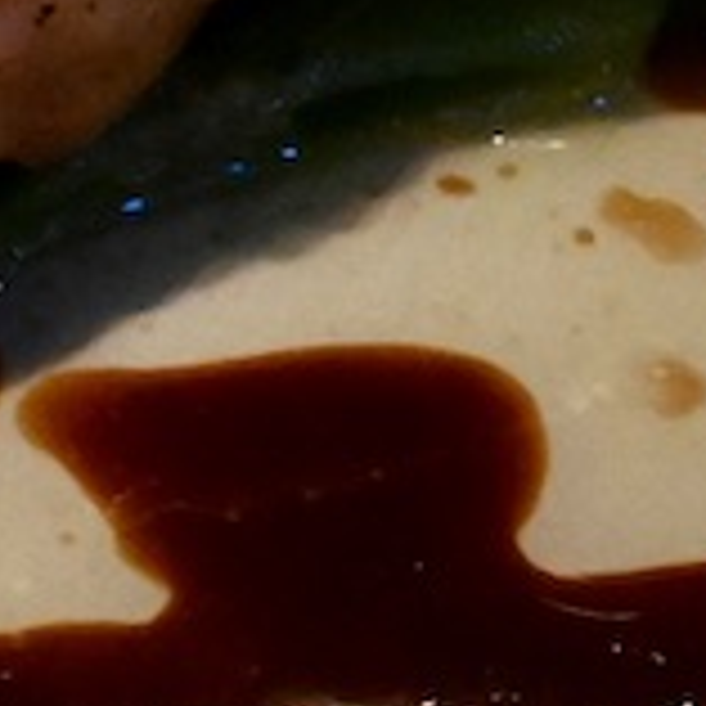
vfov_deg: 6.6
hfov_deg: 6.8
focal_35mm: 254
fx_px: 5865
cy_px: -798
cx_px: -162
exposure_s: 1/60
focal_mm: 24.5
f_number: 4.2
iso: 8000
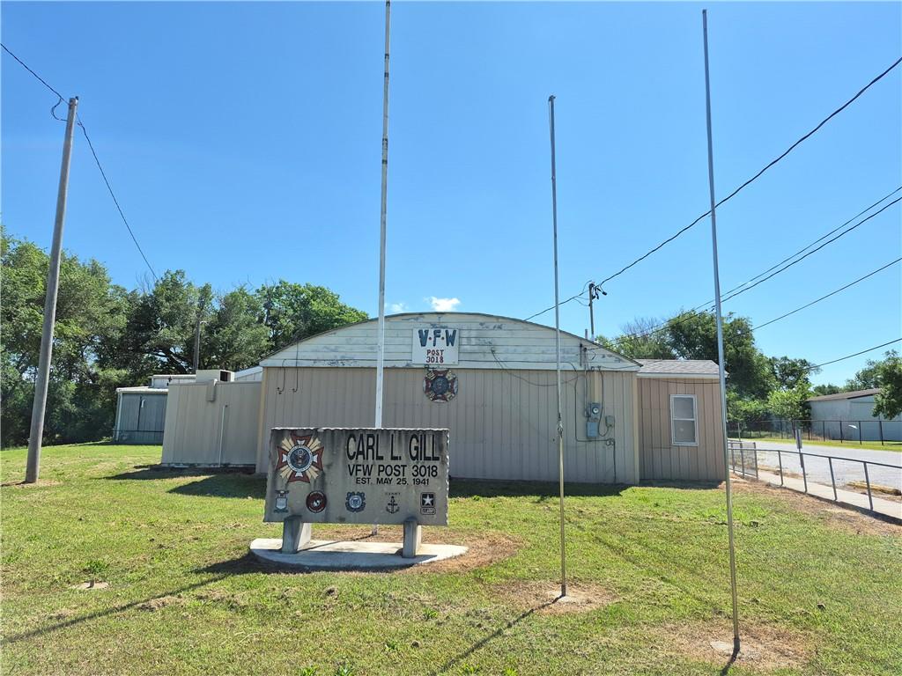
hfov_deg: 73.9
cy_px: 338
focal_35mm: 23
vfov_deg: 58.9
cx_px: 451
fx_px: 599
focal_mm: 5.4
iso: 80
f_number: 1.8
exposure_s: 1/3712
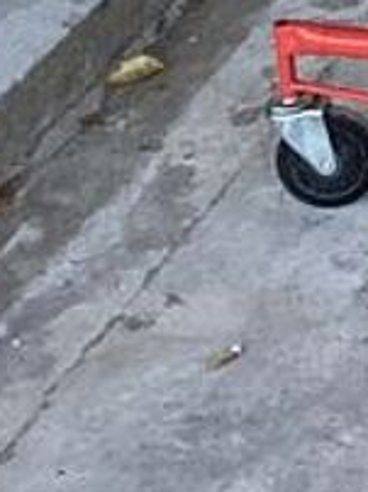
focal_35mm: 205
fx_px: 2912
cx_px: 992
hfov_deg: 6.7
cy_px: -639
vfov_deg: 8.9
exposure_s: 1/140
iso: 25
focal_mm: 3.3
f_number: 2.4
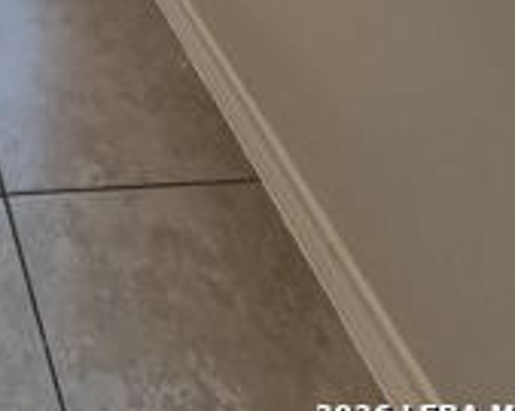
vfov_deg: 16.0
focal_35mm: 48
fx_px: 731
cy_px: -542
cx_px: -174
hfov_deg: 29.9
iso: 100
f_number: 2.2
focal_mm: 1.74
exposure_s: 1/60
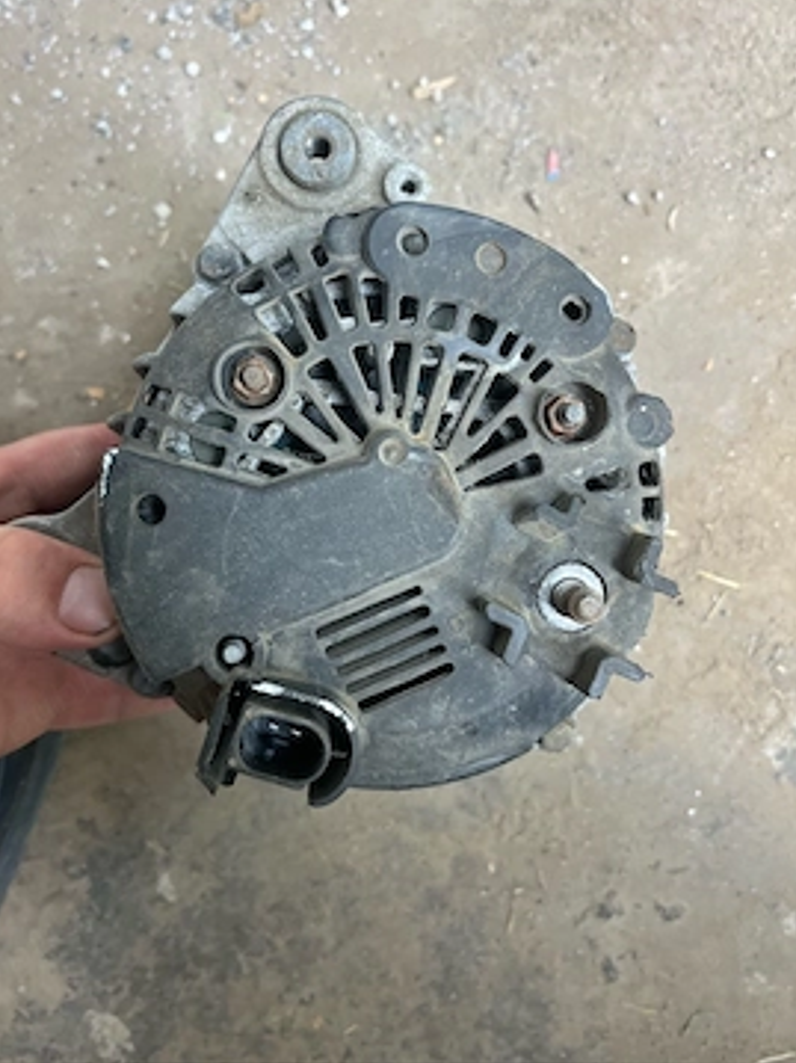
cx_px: 388
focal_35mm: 29
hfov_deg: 48.2
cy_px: 477
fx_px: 890
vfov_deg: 61.5
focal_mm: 5.1
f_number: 1.6
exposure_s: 1/105
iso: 125
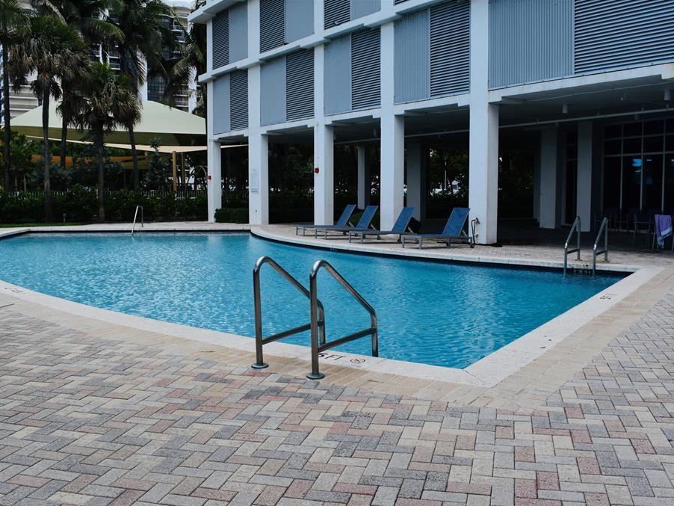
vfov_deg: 39.7
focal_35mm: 36
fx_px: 701
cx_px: 336
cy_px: 254
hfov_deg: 51.3
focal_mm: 22
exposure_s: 1/320
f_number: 9
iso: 200
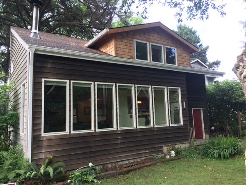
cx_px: 123
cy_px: 92
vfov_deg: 48.2
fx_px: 206
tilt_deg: +6.9
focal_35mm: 29
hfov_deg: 61.7
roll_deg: +2.1
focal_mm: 4.15
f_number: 2.2
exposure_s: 1/124
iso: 32
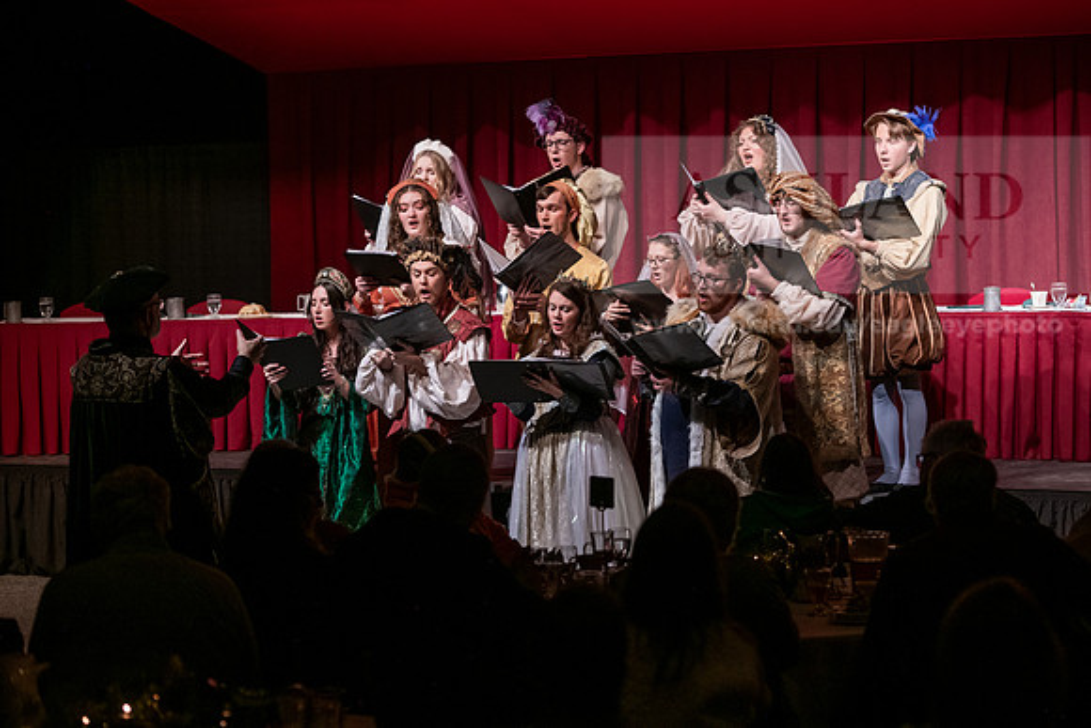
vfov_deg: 13.4
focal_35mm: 102
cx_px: 546
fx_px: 3092
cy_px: 364
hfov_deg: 20.0
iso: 2000
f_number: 4
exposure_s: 1/200
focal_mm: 102
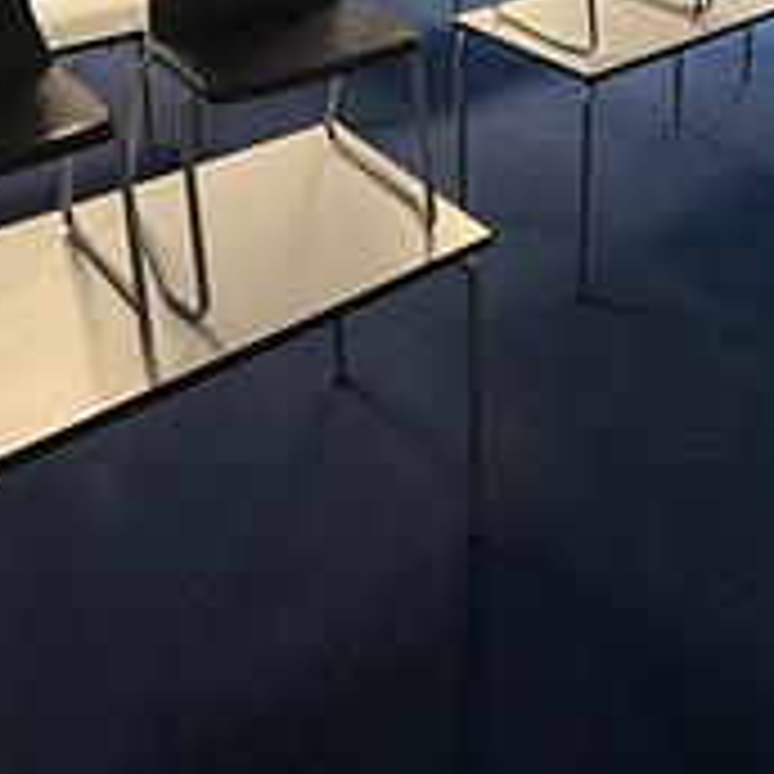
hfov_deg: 46.0
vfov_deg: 37.5
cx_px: 376
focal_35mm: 36
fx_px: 911
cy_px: -104
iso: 320
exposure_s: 1/50
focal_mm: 2.22
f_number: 2.2
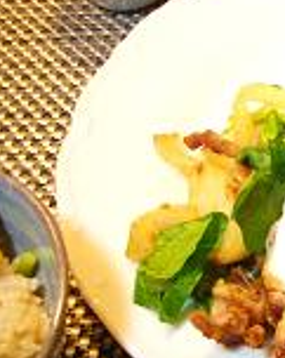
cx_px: 403
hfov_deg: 17.9
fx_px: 825
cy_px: 160
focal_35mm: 78
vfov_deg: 24.5
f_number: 2.6
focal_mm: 5.8
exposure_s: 1/60
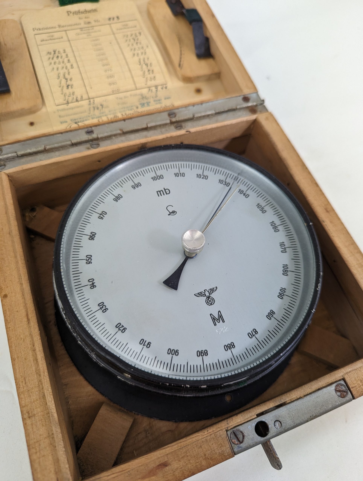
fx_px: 335
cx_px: 182
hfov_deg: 56.9
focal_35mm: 24
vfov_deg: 71.5
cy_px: 240
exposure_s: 1/316
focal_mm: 6.81
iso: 159
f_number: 1.85
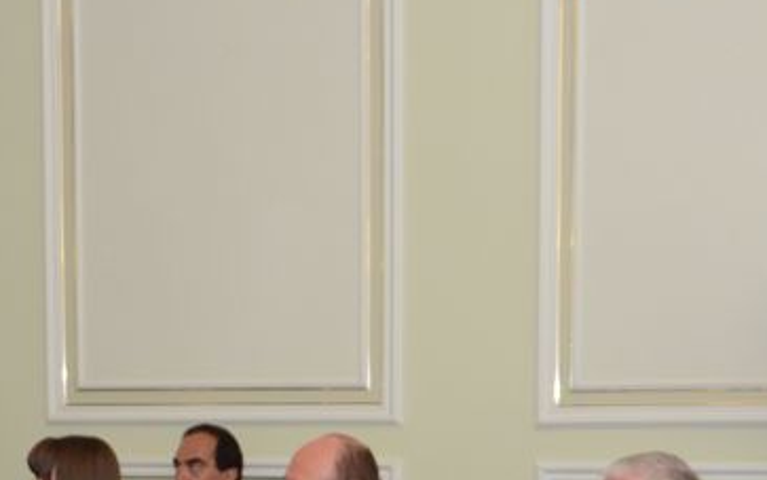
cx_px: 243
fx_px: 2216
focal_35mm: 106
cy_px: 684
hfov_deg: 19.6
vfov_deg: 11.9
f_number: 3.5
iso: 800
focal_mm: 18
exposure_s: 1/250
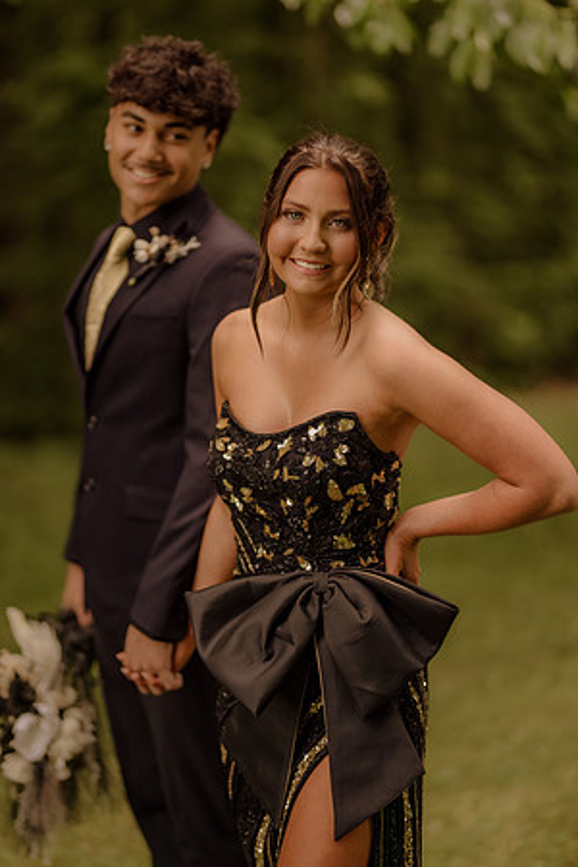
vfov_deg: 23.9
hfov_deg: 16.1
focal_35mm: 85
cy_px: 434
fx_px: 2047
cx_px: 289
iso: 400
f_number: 1.4
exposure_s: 1/2000
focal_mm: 85
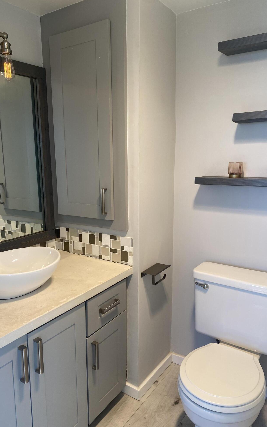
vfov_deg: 66.5
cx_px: 116
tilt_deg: -9.5
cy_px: 213
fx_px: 326
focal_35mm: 28
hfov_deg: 44.4
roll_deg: +2.3
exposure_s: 1/120
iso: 64
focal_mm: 4.25
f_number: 1.8
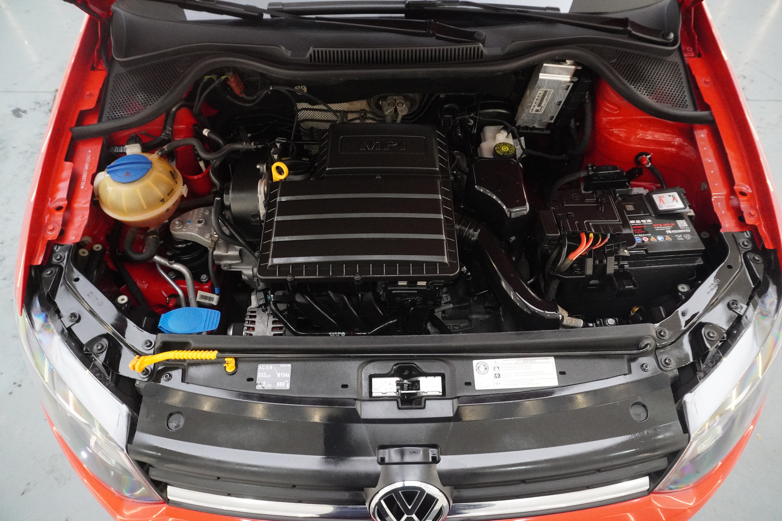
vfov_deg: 53.1
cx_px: 391
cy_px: 260
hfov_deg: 73.7
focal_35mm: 24
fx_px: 521
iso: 6400
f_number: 6.3
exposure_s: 1/80
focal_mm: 16
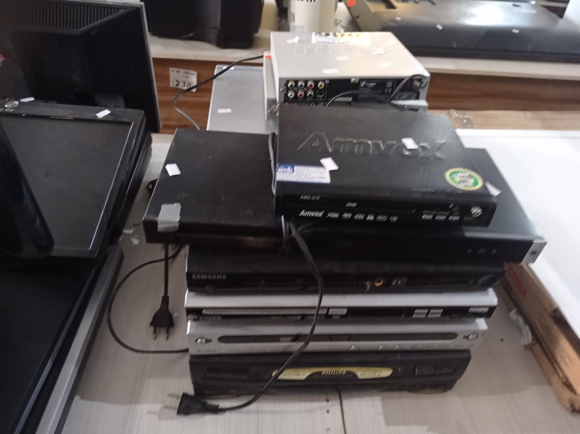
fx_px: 469
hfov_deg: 63.5
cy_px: 217
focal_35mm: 28
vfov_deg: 49.7
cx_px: 290
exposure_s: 1/24
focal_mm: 4.7
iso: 711
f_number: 1.79
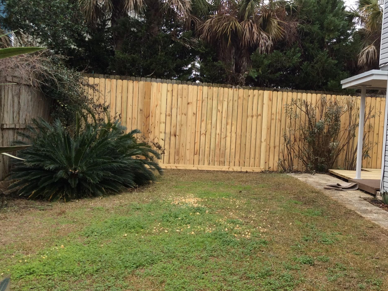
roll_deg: -2.4
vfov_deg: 32.9
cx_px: 259
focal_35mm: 44
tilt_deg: -3.2
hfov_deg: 42.4
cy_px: 153
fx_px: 493
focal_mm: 3.3
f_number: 2.4
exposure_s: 1/259
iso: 32
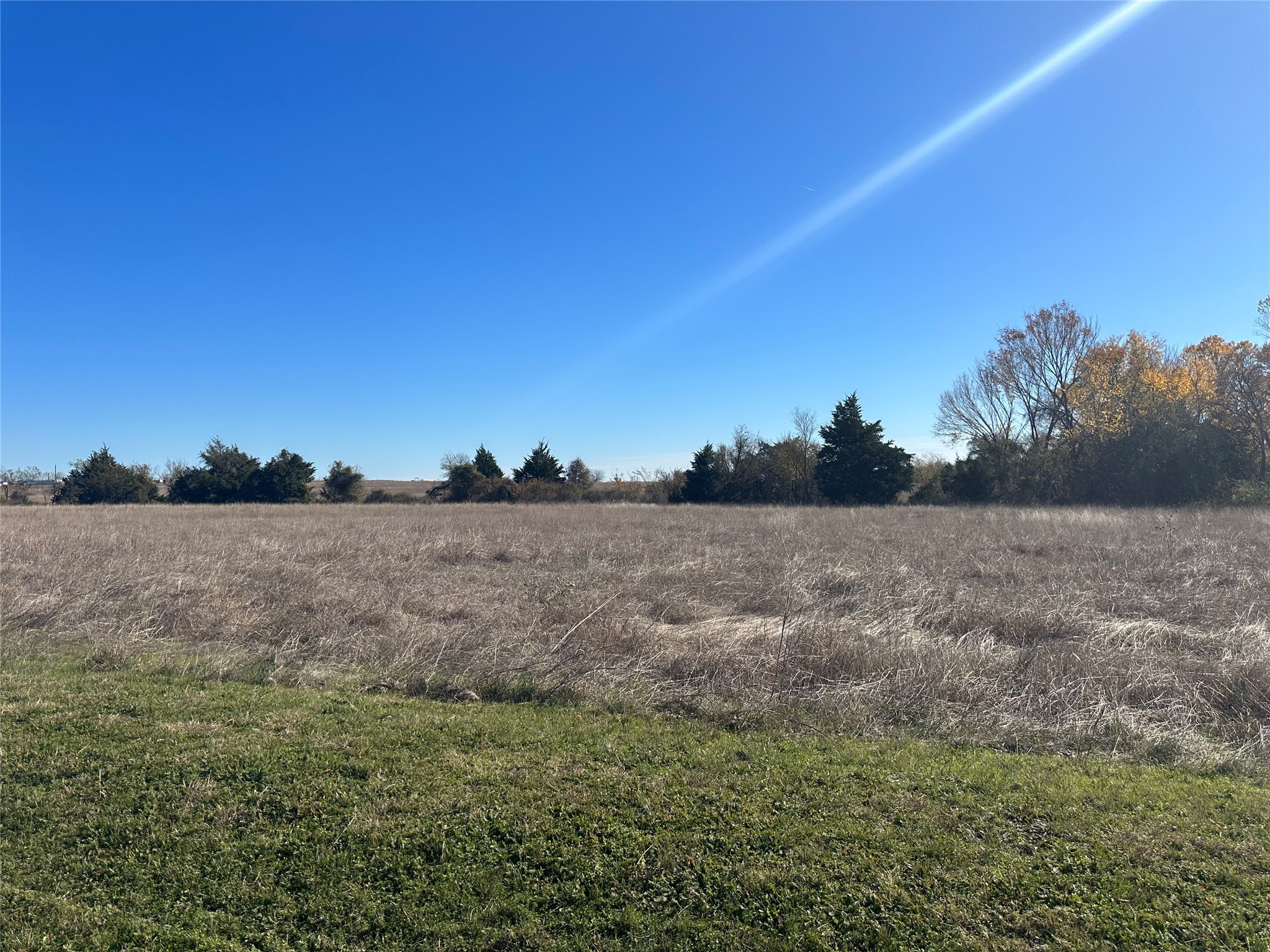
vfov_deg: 56.8
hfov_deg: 71.6
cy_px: 476
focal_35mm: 24
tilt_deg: +0.6
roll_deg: +2.2
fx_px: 881
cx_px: 635
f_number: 1.78
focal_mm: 6.86
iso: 80
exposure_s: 1/6623
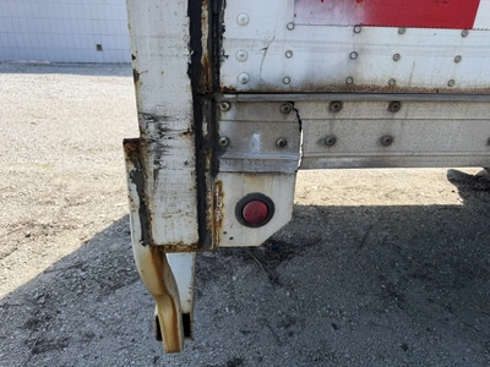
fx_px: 340
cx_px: 245
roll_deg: -1.7
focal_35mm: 24
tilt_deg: -26.2
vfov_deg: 56.8
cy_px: 184
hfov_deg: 71.6
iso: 80
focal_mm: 6.76
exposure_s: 1/1585
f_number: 1.78
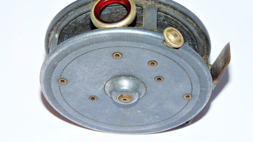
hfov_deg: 18.6
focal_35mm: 115
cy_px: 65
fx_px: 771
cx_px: 126
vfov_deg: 10.5
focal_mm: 18.7
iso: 100
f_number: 3.6
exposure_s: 1/40
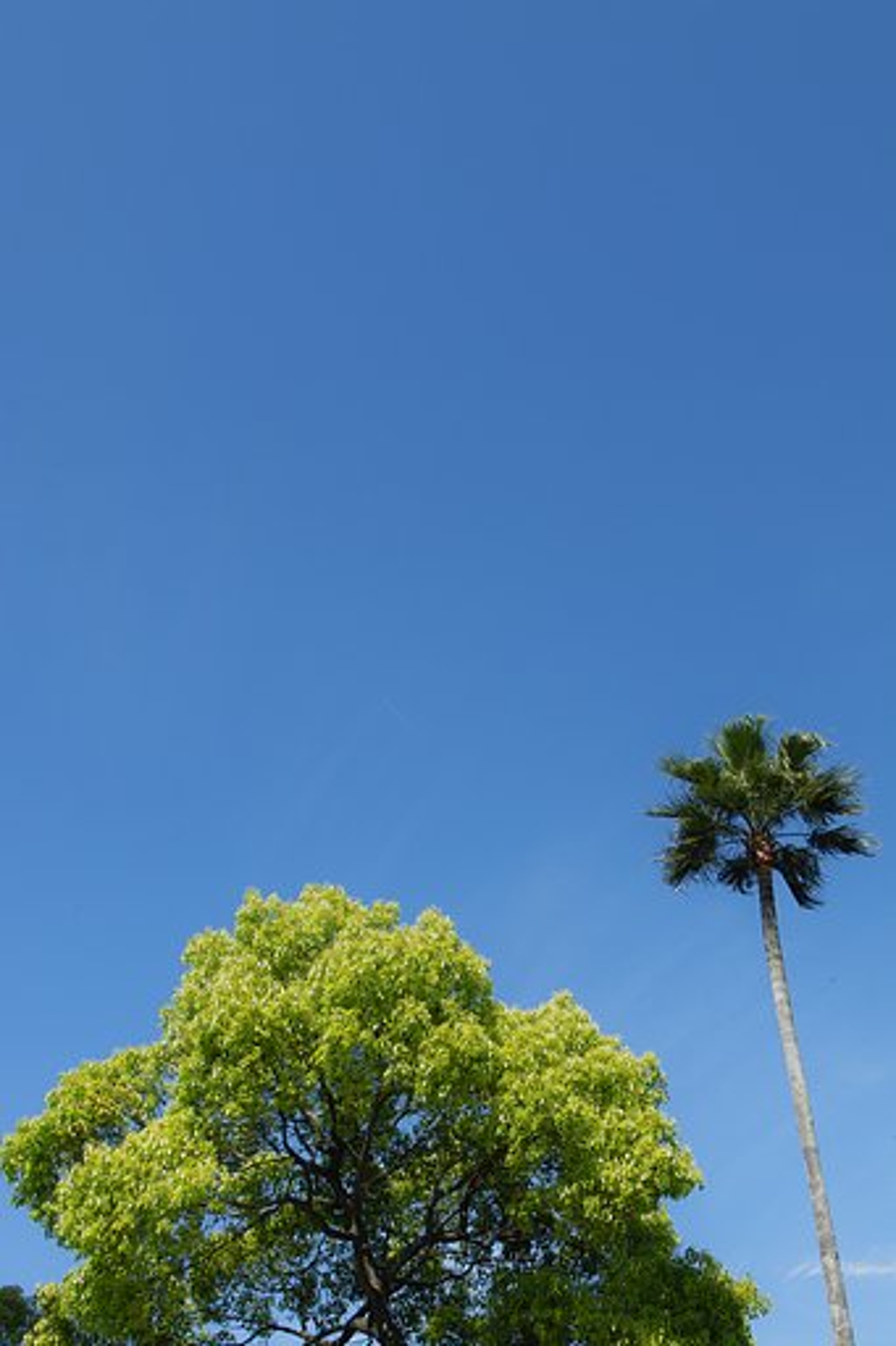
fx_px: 1270
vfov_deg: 55.8
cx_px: 448
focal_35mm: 34
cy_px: 673
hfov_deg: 38.9
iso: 100
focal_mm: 20
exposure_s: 1/60
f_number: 8
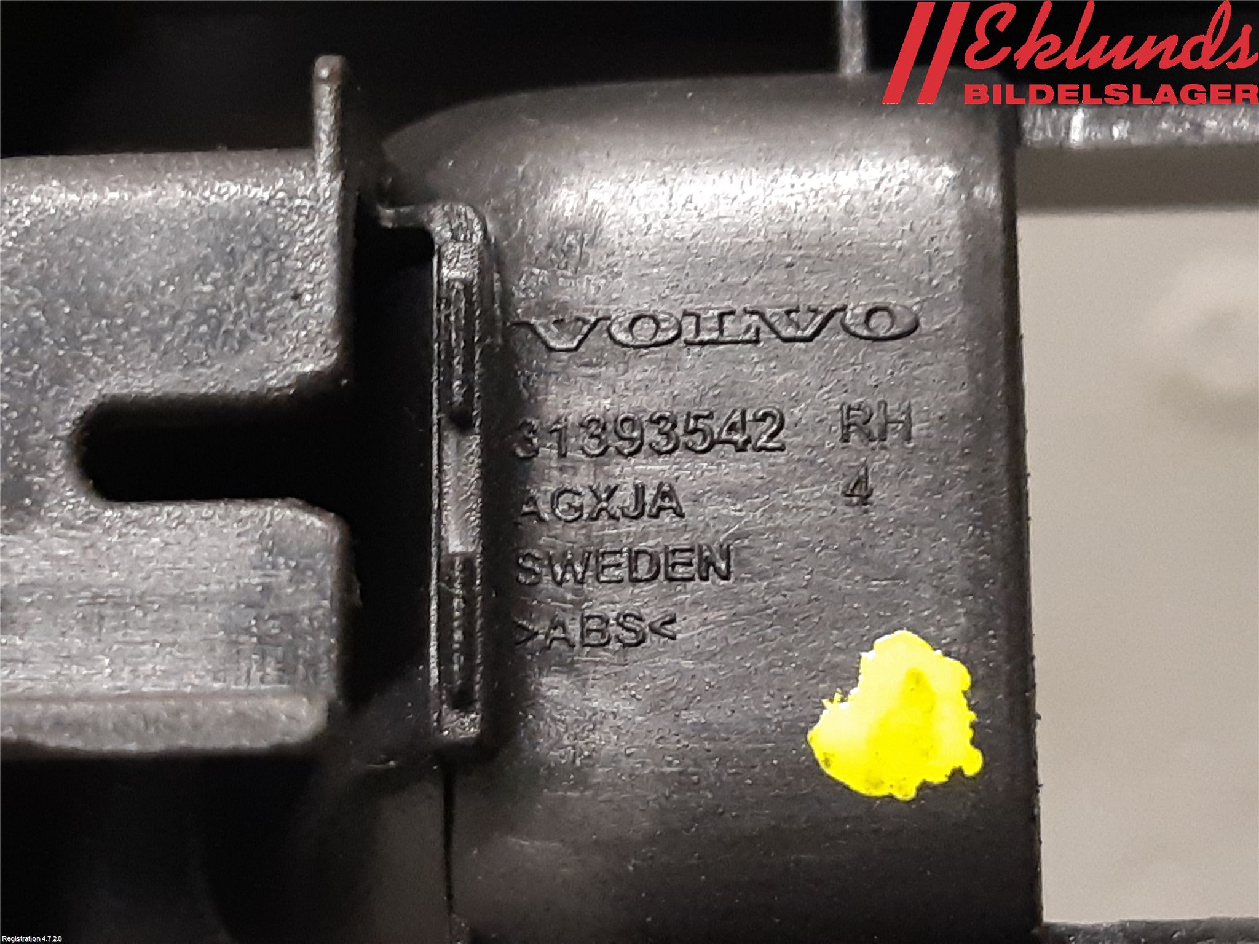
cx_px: 630
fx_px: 946
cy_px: 472
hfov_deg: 67.3
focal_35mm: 26
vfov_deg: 53.1
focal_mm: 3.93
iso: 250
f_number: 1.7
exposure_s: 1/33
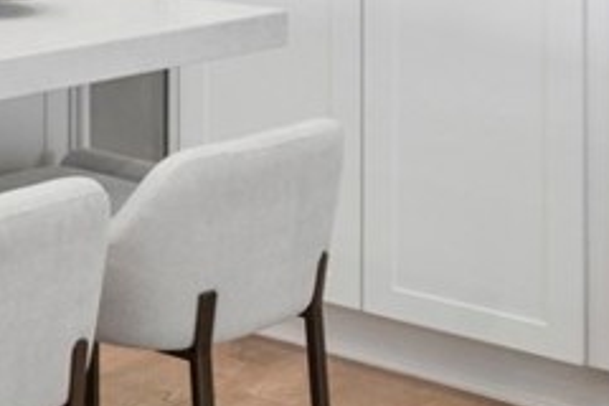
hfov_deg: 16.4
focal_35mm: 98
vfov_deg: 13.1
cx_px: -571
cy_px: -214
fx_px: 1658
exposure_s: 1/6
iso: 200
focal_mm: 23
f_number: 9
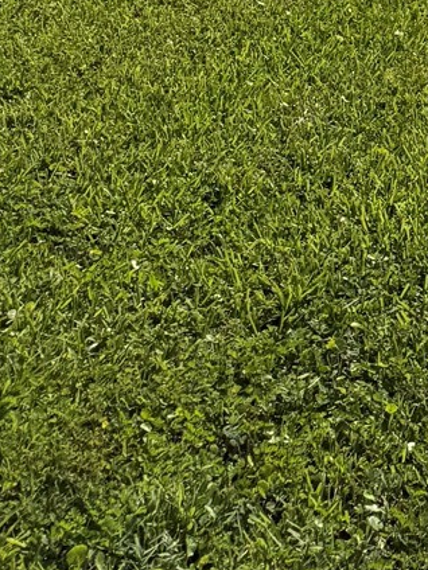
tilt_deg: +0.9
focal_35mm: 116
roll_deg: -2.7
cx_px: 787
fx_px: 1912
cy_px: -542
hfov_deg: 11.7
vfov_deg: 14.4
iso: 80
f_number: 1.78
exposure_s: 1/11905
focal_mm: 6.76
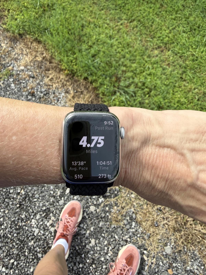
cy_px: 138
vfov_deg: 71.6
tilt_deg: -64.4
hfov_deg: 56.8
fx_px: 190
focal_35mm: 24
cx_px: 103
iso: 40
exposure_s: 1/662
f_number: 2.2
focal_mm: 2.22
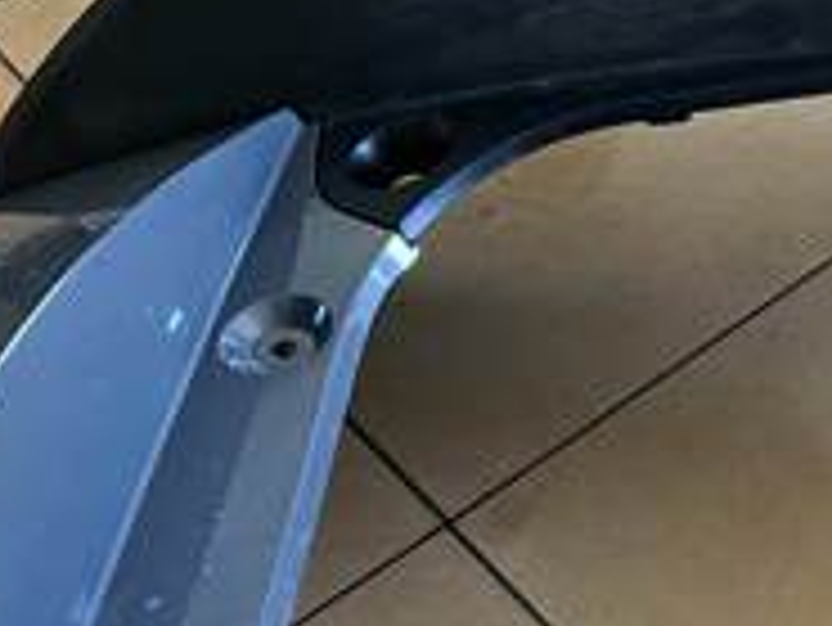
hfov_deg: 18.3
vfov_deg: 16.0
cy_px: 667
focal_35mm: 90
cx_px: 1376
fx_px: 2165
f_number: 1.6
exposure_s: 1/60
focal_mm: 5.1
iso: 200
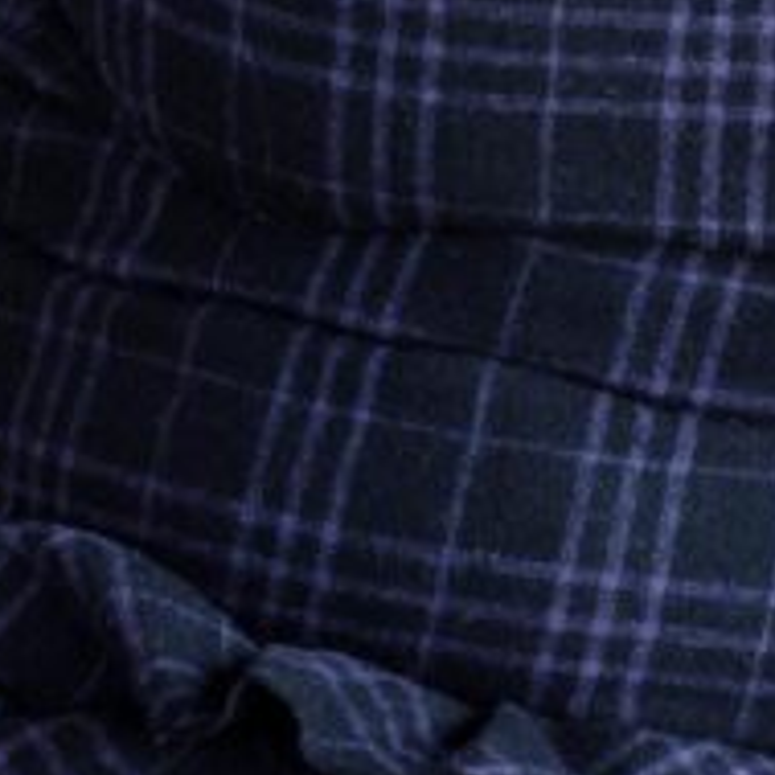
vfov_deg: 6.2
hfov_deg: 6.5
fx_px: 6687
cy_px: -1283
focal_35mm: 264
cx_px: 1189
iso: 500
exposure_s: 1/80
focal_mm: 70
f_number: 5.6
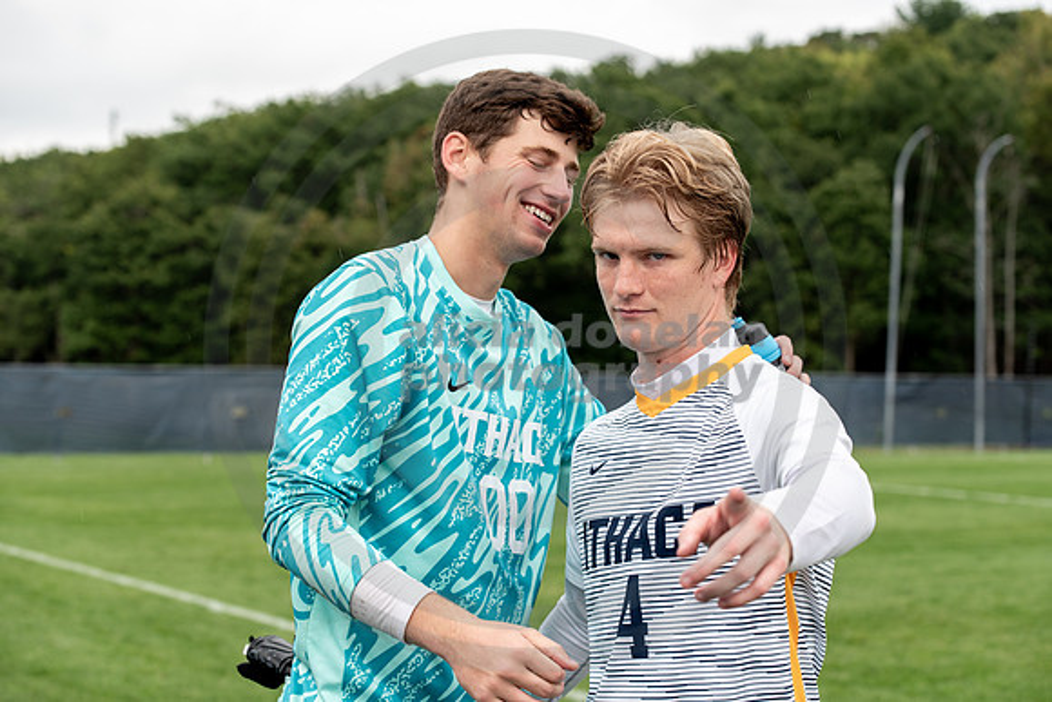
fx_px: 2066
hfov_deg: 28.6
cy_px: 351
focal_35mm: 71
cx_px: 526
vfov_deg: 19.3
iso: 320
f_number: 4.5
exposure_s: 1/320
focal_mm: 70
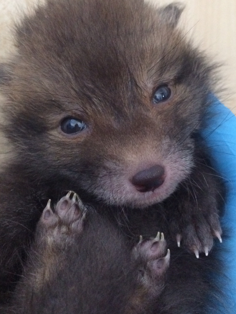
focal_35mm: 45
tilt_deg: -19.5
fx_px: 409
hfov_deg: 32.2
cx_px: 126
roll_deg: +3.4
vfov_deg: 41.8
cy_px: 123
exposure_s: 1/17
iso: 500
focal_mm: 4.15
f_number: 2.2
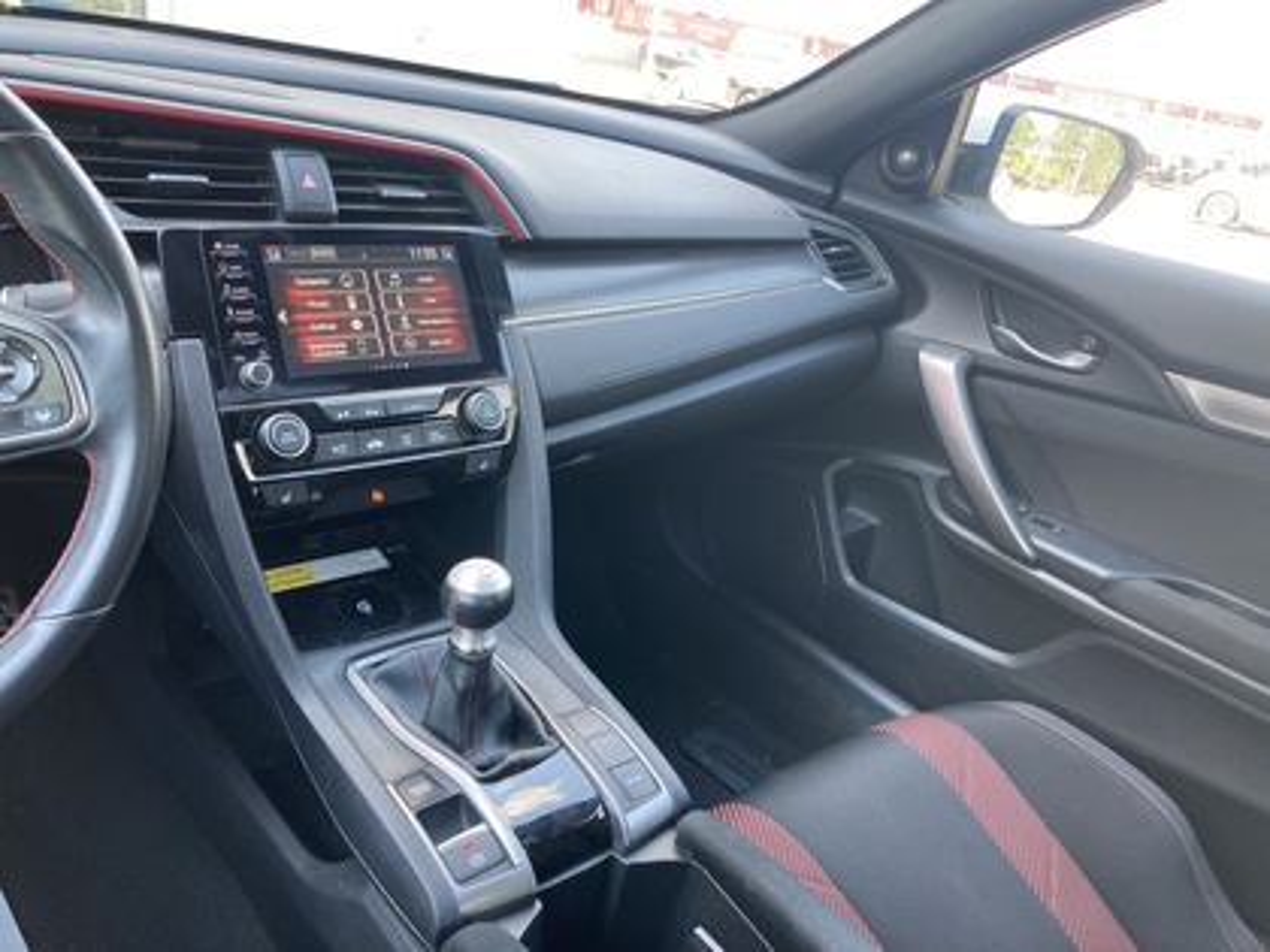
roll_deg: -10.4
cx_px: 635
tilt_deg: -22.6
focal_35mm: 28
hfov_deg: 63.4
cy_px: 476
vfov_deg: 49.7
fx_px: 1027
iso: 80
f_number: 1.8
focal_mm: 3.99
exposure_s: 1/88
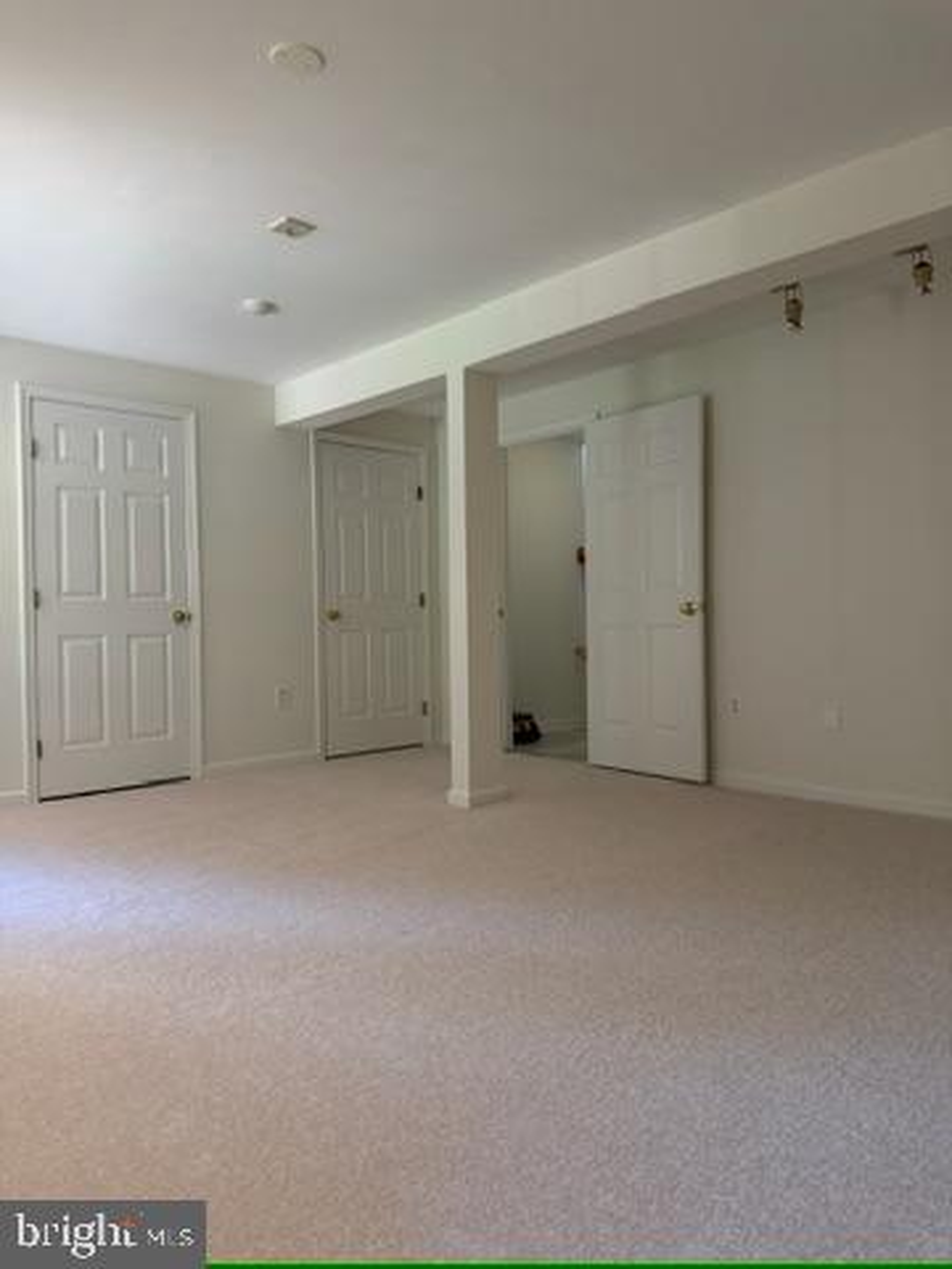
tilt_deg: -1.0
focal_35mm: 24
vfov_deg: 71.6
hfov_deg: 56.8
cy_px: 634
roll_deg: +0.7
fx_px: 880
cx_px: 476
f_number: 1.78
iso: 160
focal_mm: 6.76
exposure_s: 1/60
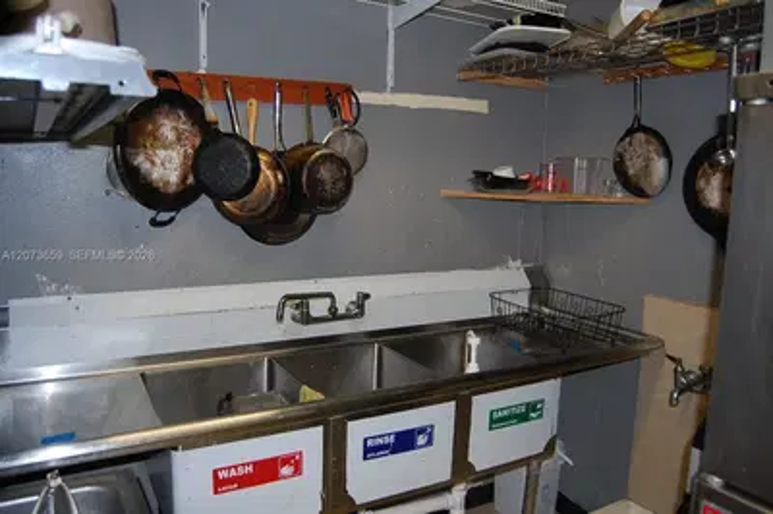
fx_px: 579
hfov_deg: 67.4
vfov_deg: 47.9
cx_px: 386
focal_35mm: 27
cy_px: 257
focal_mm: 18
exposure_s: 1/60
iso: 400
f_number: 3.5
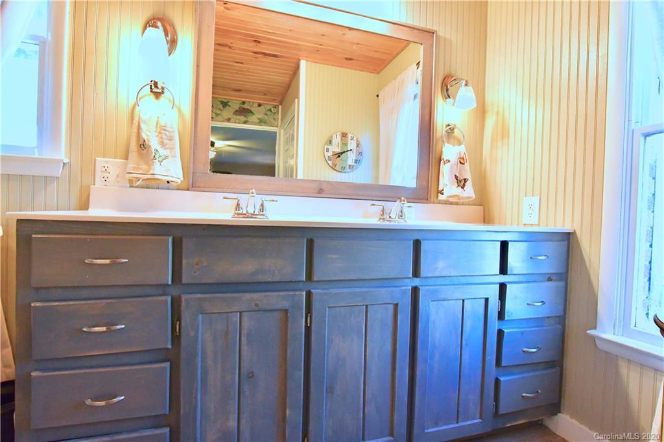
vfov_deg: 67.3
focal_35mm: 18
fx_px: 332
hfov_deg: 90.0
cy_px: 221
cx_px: 332
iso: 3200
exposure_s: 1/60
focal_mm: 12
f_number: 8
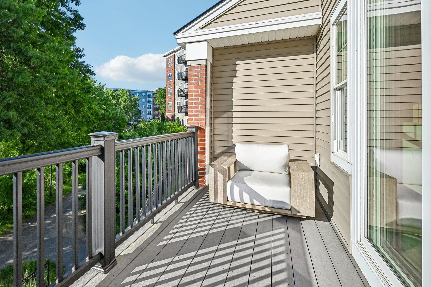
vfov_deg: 61.6
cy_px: 121
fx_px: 239
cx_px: 166
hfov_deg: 82.6
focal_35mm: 20
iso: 400
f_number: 8
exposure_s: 1/1250
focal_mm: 16
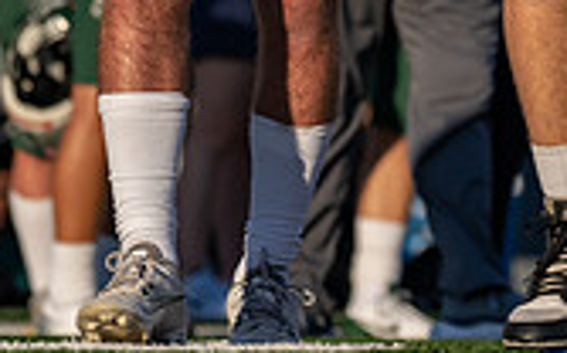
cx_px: 440
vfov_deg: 2.4
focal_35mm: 541
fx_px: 8351
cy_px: -247
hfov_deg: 3.9
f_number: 2.8
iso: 100
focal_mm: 127
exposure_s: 1/2000
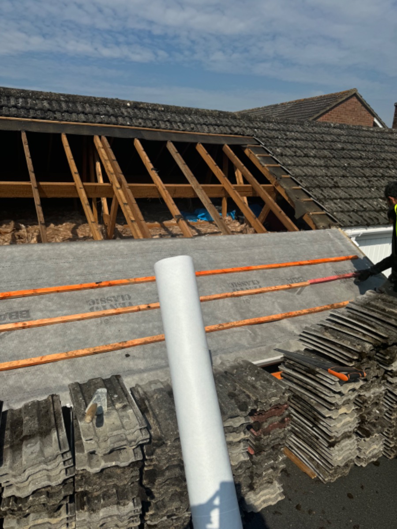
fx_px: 367
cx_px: 198
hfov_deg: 56.8
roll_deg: -1.8
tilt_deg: -14.8
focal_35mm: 24
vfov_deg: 71.6
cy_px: 264
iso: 80
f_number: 1.78
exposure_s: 1/9009
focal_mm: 6.76
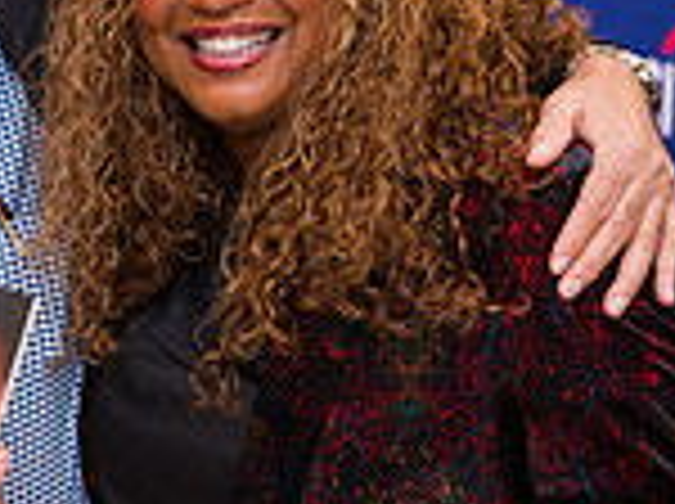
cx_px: -18
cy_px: 189
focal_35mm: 119
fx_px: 2317
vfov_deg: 12.4
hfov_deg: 16.2
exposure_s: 1/160
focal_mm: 32
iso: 400
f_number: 3.2
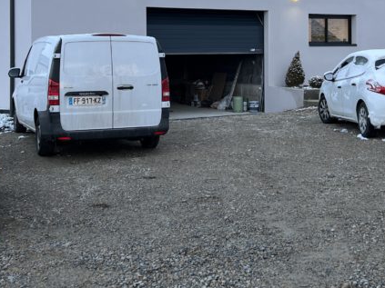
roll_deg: +0.9
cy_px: 43
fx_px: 700
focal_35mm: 63
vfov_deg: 22.8
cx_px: 224
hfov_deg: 30.7
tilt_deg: +0.1
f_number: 1.5
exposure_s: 1/121
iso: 40
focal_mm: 5.7
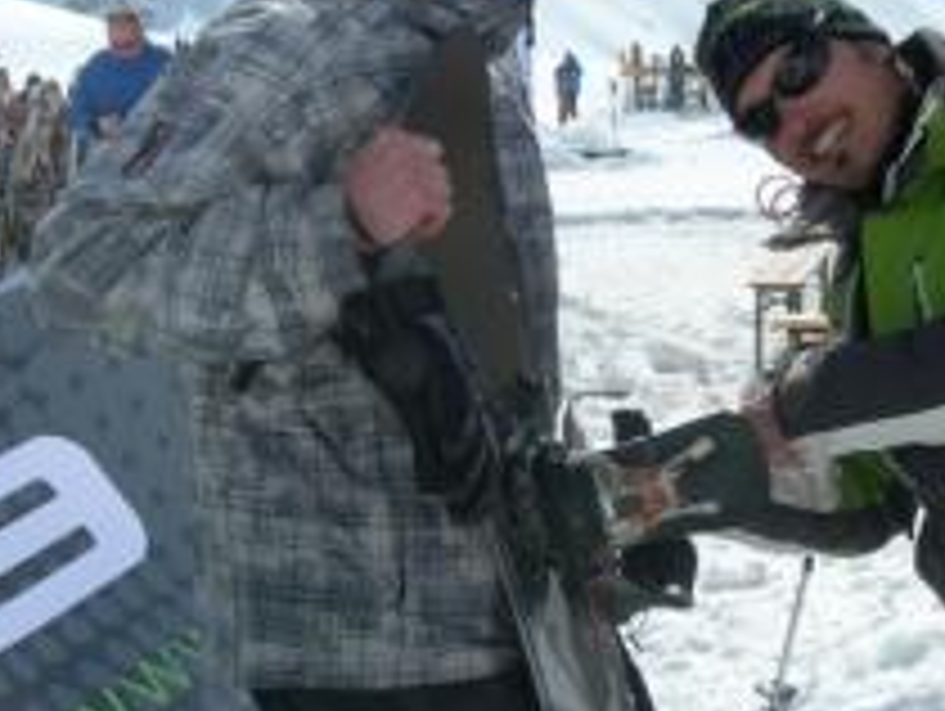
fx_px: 2214
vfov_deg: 18.2
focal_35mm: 81
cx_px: 590
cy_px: 400
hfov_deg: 24.0
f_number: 4.8
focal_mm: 7.8
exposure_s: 1/877
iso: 50
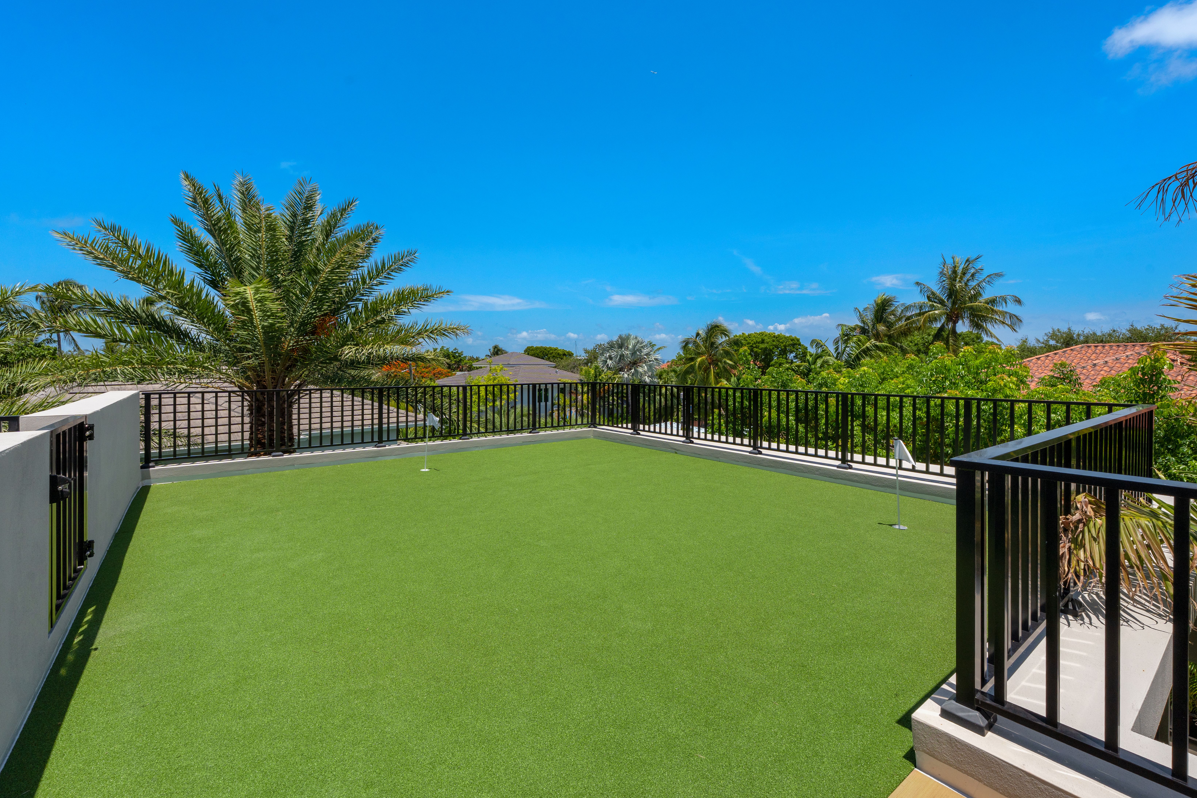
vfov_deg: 77.3
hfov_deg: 100.4
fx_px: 499
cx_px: 606
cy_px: 381
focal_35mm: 15
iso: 200
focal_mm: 14
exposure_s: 1/640
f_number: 11
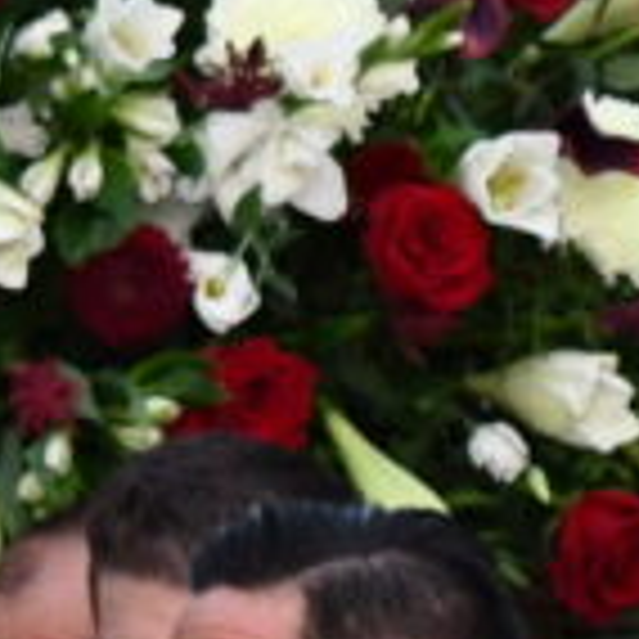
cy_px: -554
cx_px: -603
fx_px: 21511
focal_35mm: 1030
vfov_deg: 1.7
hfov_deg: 1.7
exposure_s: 1/125
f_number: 5.3
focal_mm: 75
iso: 1400
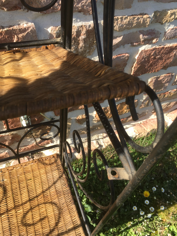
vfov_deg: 60.0
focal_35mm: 30
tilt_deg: -46.2
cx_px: 86
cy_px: 117
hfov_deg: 46.8
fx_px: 205
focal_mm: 4.15
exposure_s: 1/754
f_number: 2.2
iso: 25
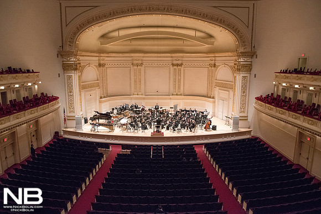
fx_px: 223
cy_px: 107
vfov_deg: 51.3
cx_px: 160
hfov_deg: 71.5
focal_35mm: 25
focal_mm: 24
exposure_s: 1/160
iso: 6400
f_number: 5.6
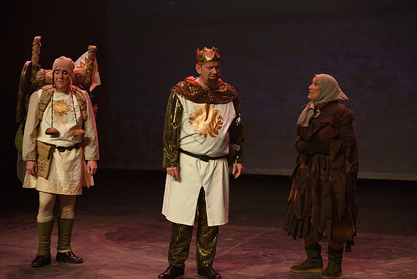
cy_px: 140
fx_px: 857
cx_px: 209
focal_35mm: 74
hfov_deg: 27.3
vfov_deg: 18.4
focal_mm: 70
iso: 1250
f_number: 3.5
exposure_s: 1/160
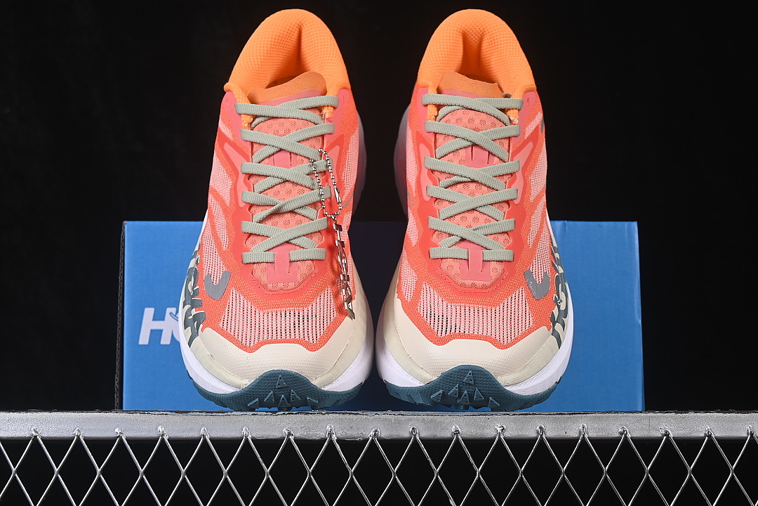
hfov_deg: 27.0
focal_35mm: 75
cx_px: 379
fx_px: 1579
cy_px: 253
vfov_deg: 18.2
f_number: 8
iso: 160
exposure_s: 1/80
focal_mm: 50
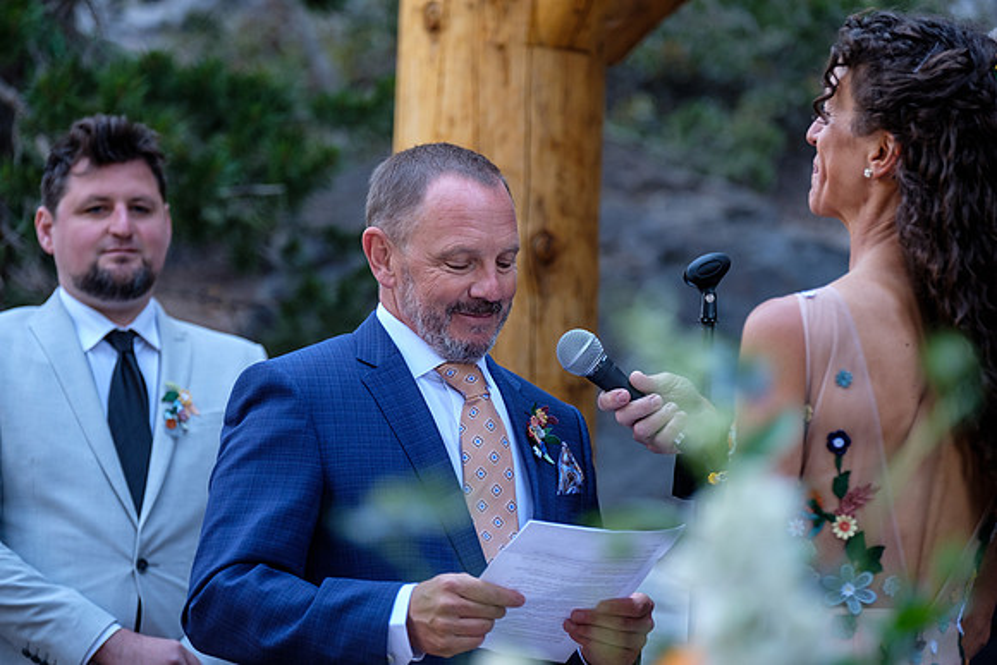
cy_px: 332
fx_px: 4072
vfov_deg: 9.3
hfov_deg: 14.0
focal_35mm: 147
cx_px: 498
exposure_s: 1/125
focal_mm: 98.2
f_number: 2.8
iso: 640
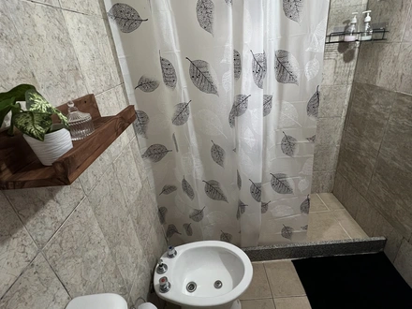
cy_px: 154
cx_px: 206
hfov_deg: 106.2
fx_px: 155
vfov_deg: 89.9
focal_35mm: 13
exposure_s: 1/50
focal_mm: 1.57
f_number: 1.8
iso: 320
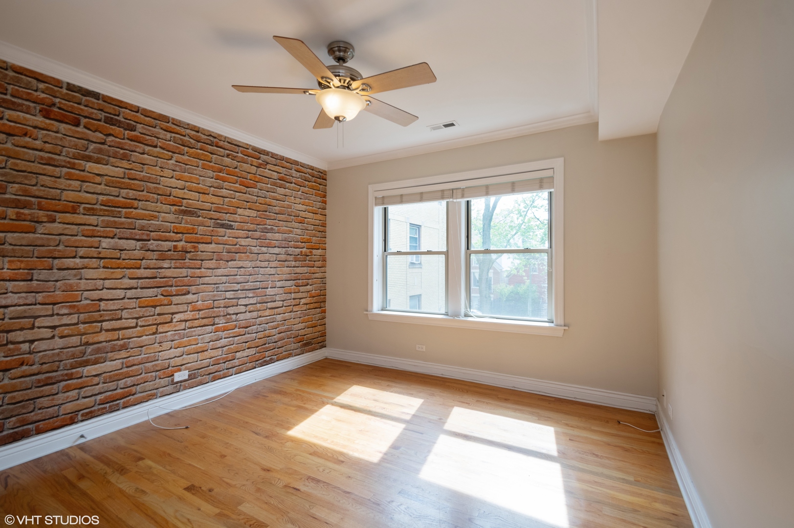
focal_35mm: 15
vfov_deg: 77.2
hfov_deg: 100.4
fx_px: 331
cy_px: 264
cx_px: 397
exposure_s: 1/30
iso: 200
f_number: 10
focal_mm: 10
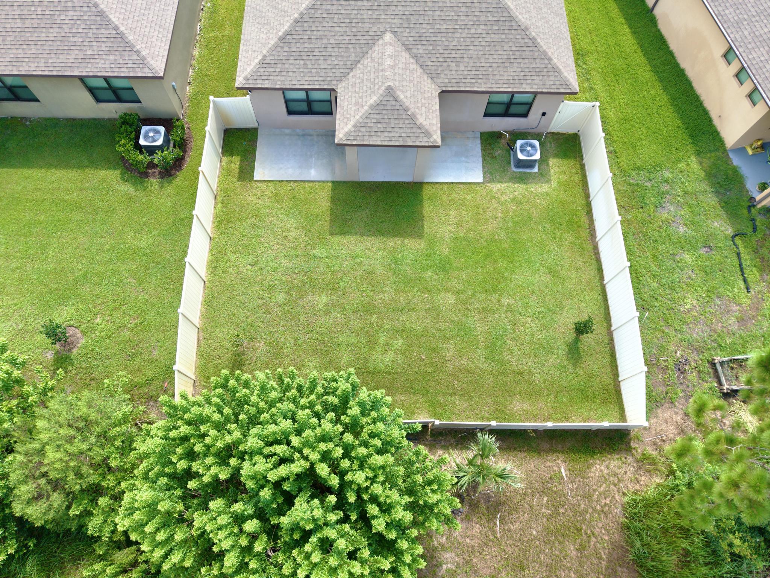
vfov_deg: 56.8
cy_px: 289
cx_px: 385
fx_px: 534
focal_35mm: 24
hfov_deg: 71.6
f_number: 1.8
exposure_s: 1/100
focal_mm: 8.67
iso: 100
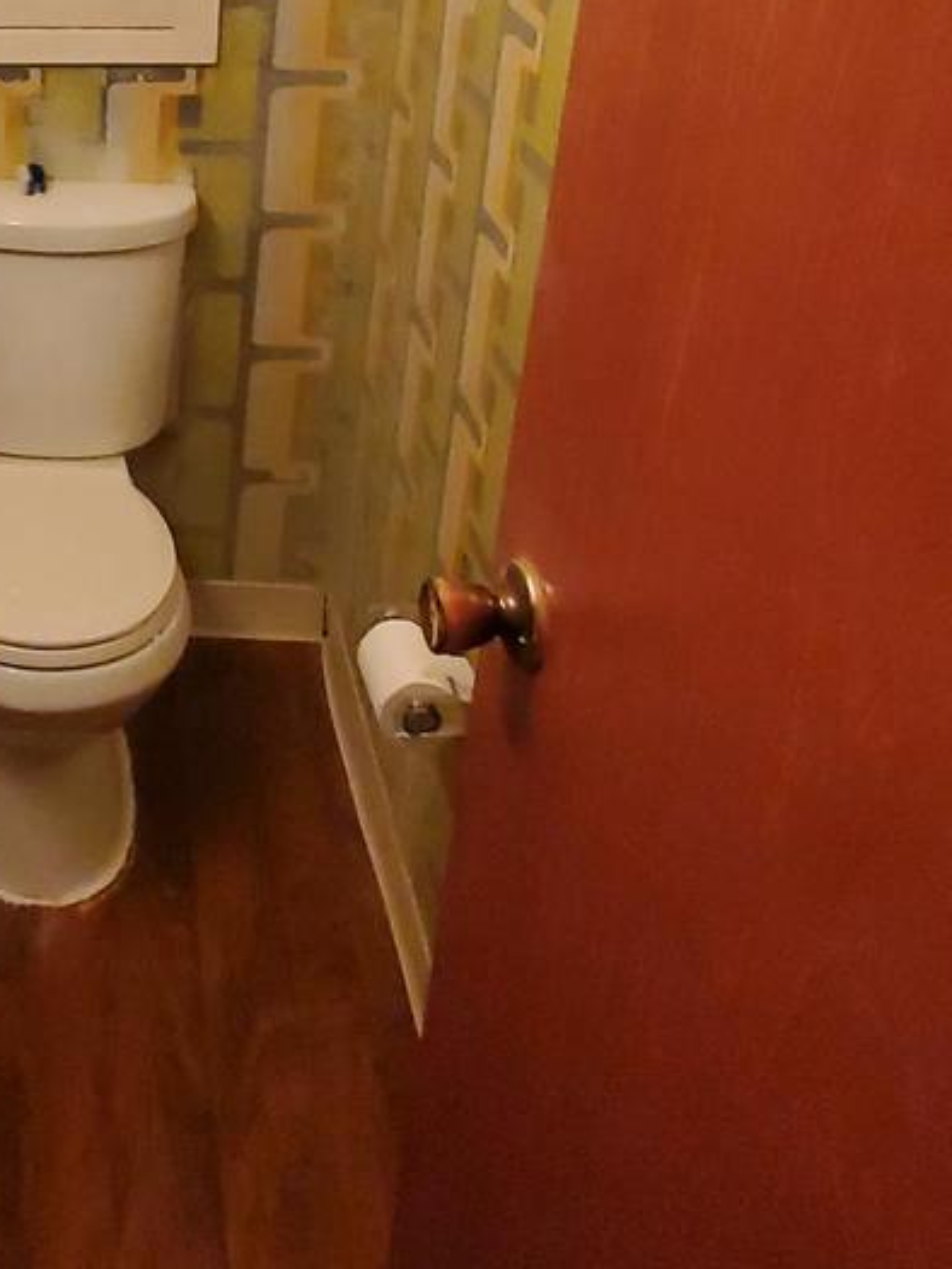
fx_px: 1393
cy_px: 205
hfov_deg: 33.9
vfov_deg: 45.7
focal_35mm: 38
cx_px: -34
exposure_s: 1/29
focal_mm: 1.8
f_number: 2.2
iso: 800
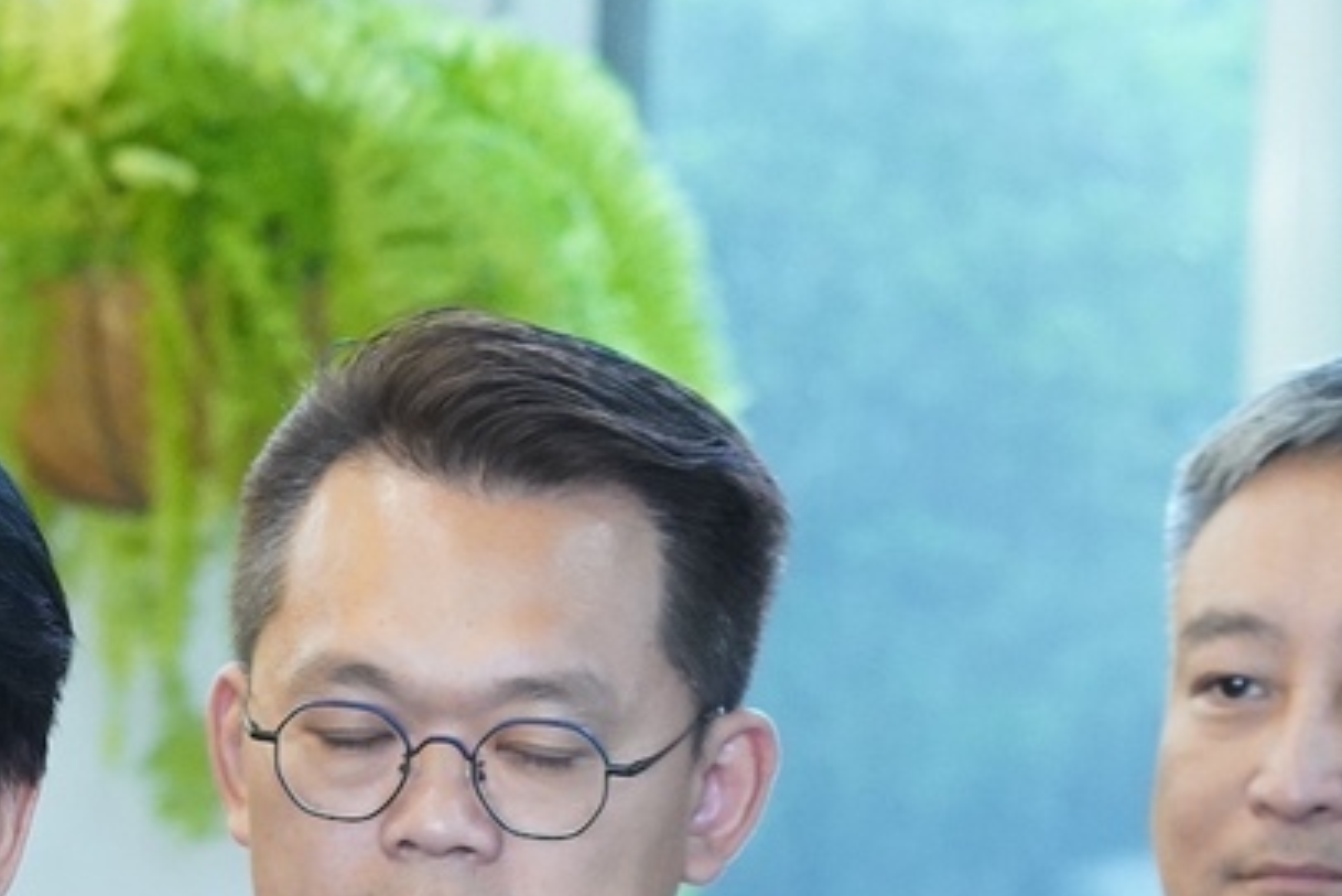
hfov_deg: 6.1
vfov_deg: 4.1
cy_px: 1167
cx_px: -93
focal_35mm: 334
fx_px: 12455
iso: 6400
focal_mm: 113
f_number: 5.6
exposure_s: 1/100
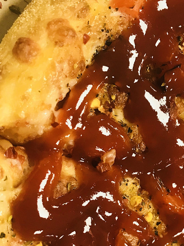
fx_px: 447
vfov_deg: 30.4
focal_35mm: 63
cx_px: 168
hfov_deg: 22.7
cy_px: 171
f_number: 1.8
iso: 50
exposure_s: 1/17
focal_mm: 3.99
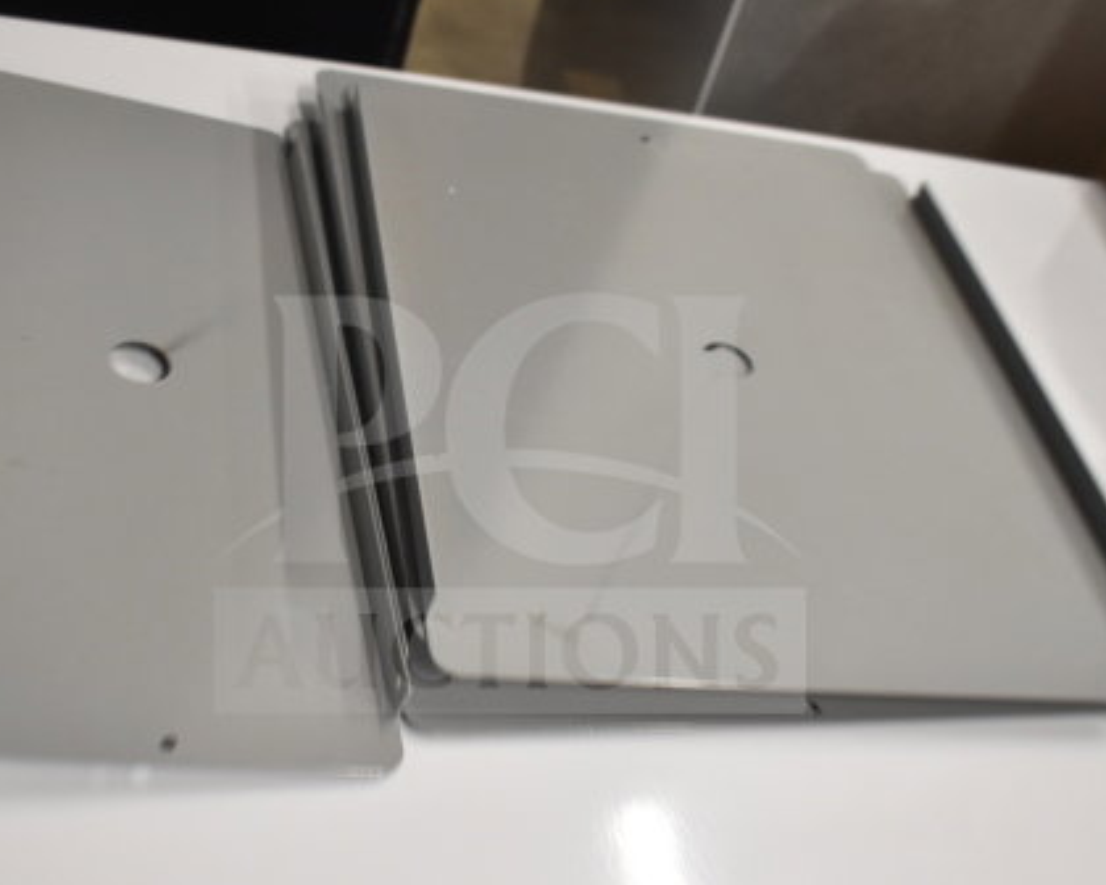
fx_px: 1473
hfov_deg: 41.1
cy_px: 504
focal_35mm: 45
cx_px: 508
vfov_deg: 33.4
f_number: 3.8
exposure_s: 1/40
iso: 1000
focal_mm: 22
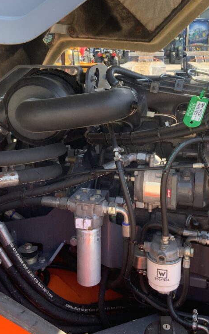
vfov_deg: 47.2
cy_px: 167
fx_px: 383
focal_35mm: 42
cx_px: 130
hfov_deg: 30.4
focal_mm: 3
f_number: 1.8
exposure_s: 1/248
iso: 16
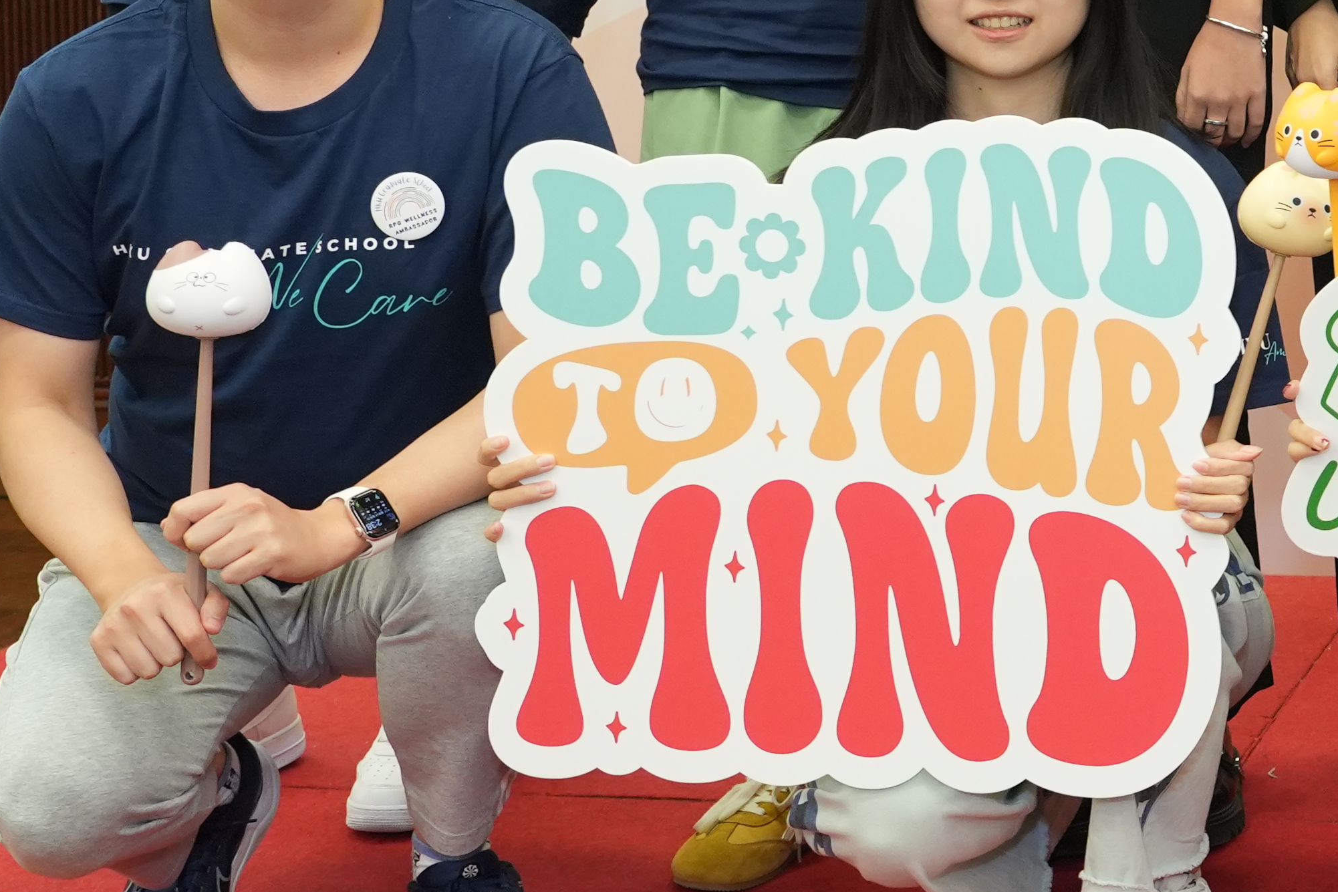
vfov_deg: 14.7
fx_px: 3382
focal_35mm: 91
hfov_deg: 19.5
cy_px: -76
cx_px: 2002
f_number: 4
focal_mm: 26
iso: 1600
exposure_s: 1/125
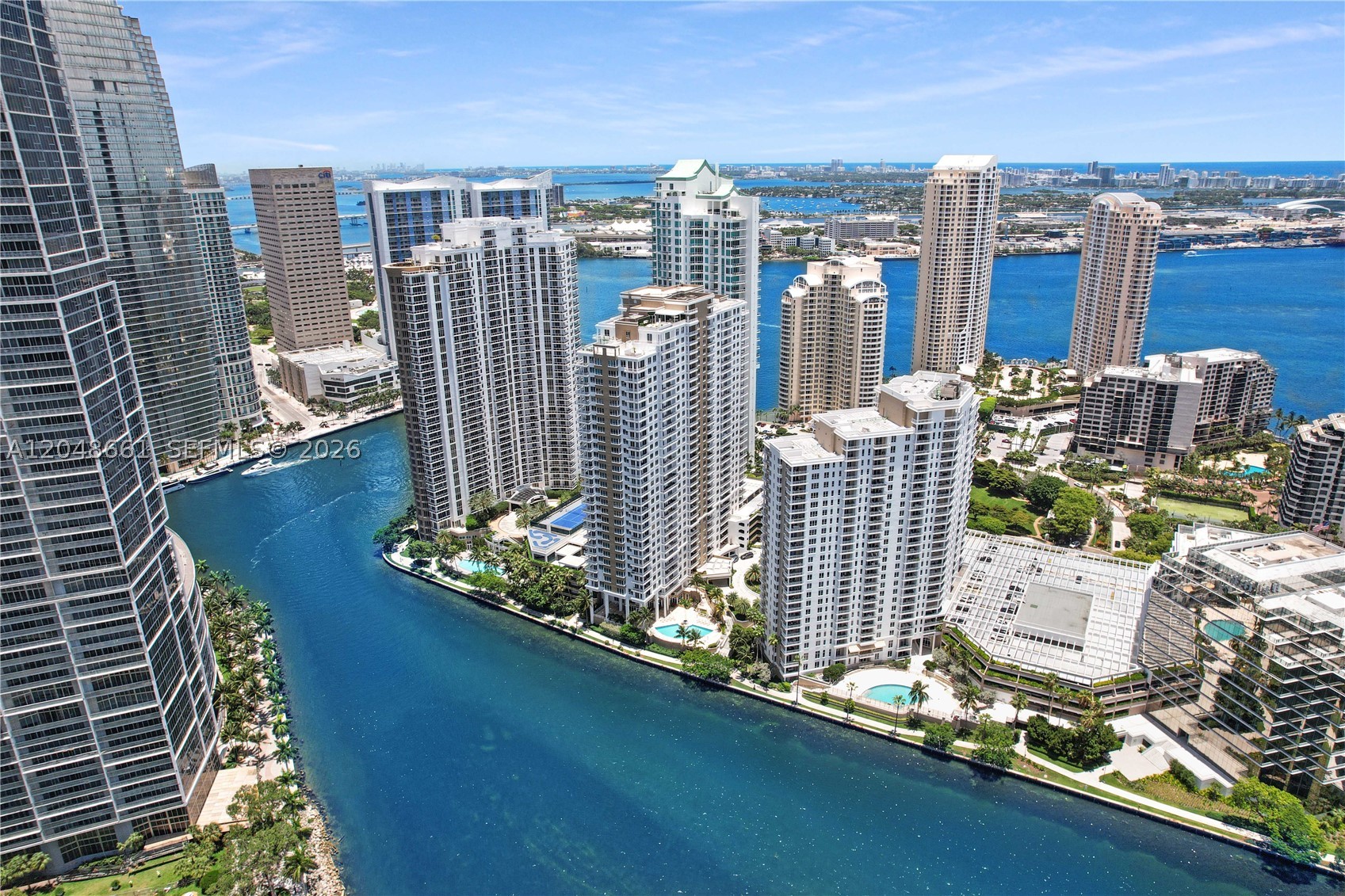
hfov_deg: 78.6
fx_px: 822
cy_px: 448
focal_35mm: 22
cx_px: 672
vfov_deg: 57.2
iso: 100
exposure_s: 1/500
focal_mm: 8.38
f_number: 2.8
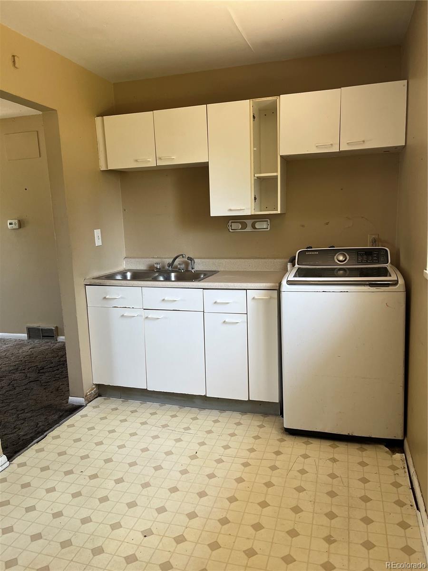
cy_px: 286
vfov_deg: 67.3
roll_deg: +3.2
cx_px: 214
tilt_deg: -8.5
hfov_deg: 53.1
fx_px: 429
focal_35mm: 26
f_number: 1.6
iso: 100
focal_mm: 5.1
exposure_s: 1/122
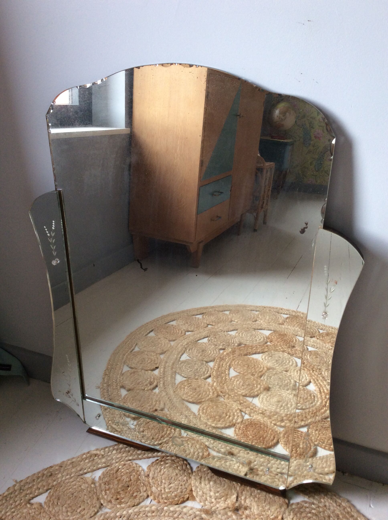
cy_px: 260
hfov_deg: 44.1
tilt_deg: -33.4
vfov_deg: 56.9
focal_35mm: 32
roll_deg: +2.9
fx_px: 480
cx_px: 194
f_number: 2.4
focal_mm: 3.3
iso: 64
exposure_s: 1/25
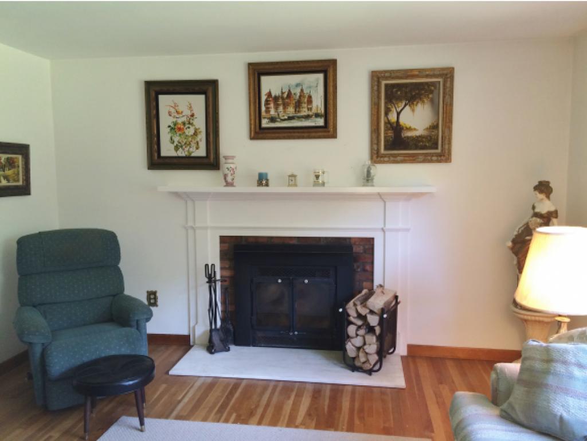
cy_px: 220
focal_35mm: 29
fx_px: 492
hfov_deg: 61.6
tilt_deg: -4.8
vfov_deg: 48.3
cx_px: 294
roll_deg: +0.3
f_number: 2.2
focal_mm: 4.15
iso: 64
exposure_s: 1/30
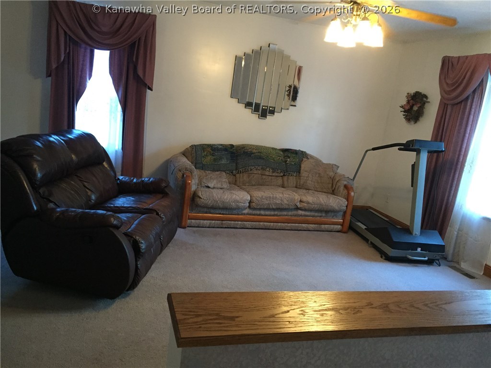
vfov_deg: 48.2
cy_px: 184
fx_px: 411
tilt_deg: -11.4
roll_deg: -7.1
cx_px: 246
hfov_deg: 61.7
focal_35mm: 29
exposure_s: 1/24
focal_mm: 4.15
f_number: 2.2
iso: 250
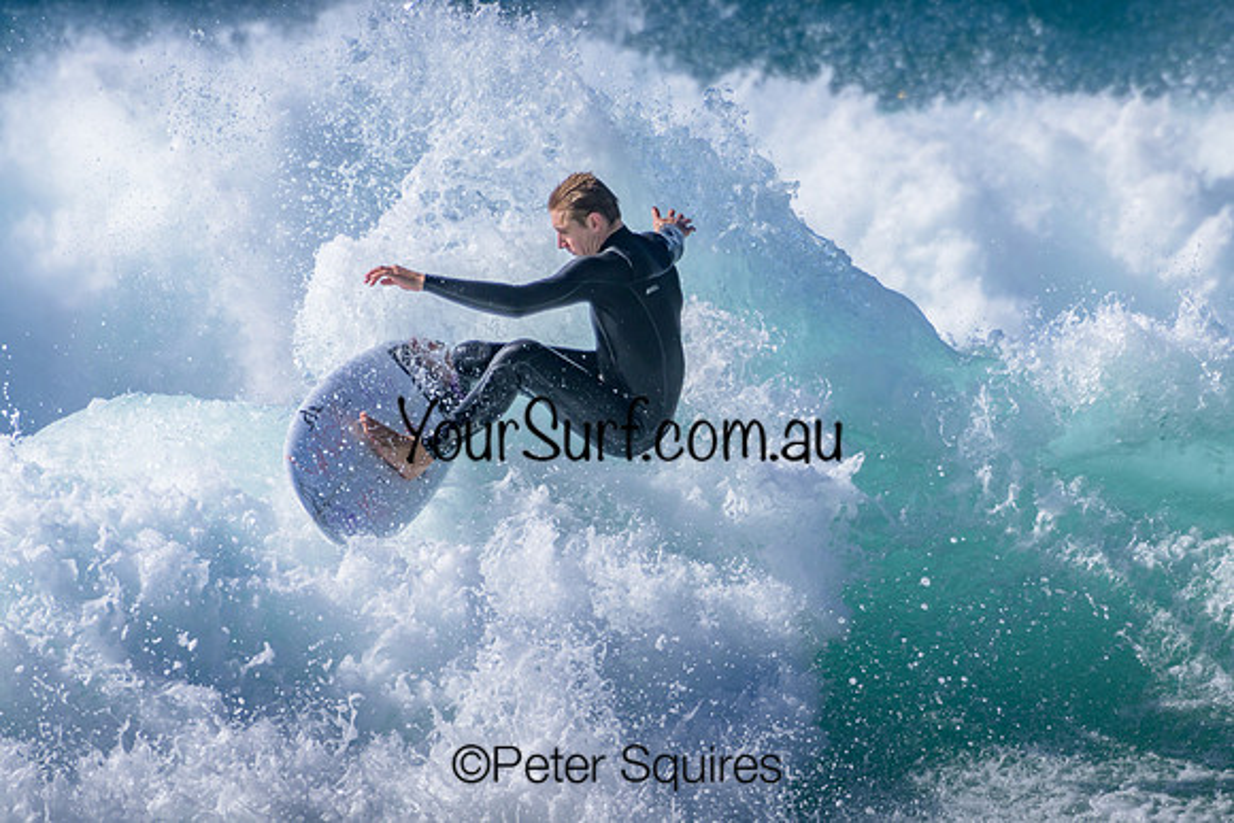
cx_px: 617
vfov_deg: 1.8
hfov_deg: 2.7
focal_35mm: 750
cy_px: 412
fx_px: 25713
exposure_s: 1/2000
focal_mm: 750
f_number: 11
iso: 720
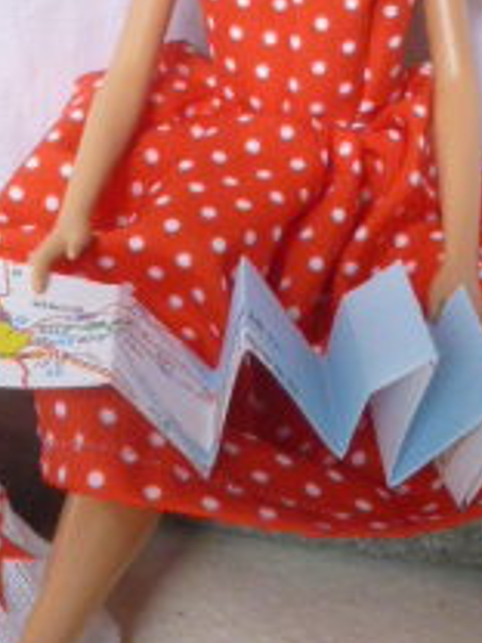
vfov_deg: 25.0
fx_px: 1430
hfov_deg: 19.1
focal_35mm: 77
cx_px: 232
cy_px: 142
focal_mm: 4.5
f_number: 3.1
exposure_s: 1/50
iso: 200
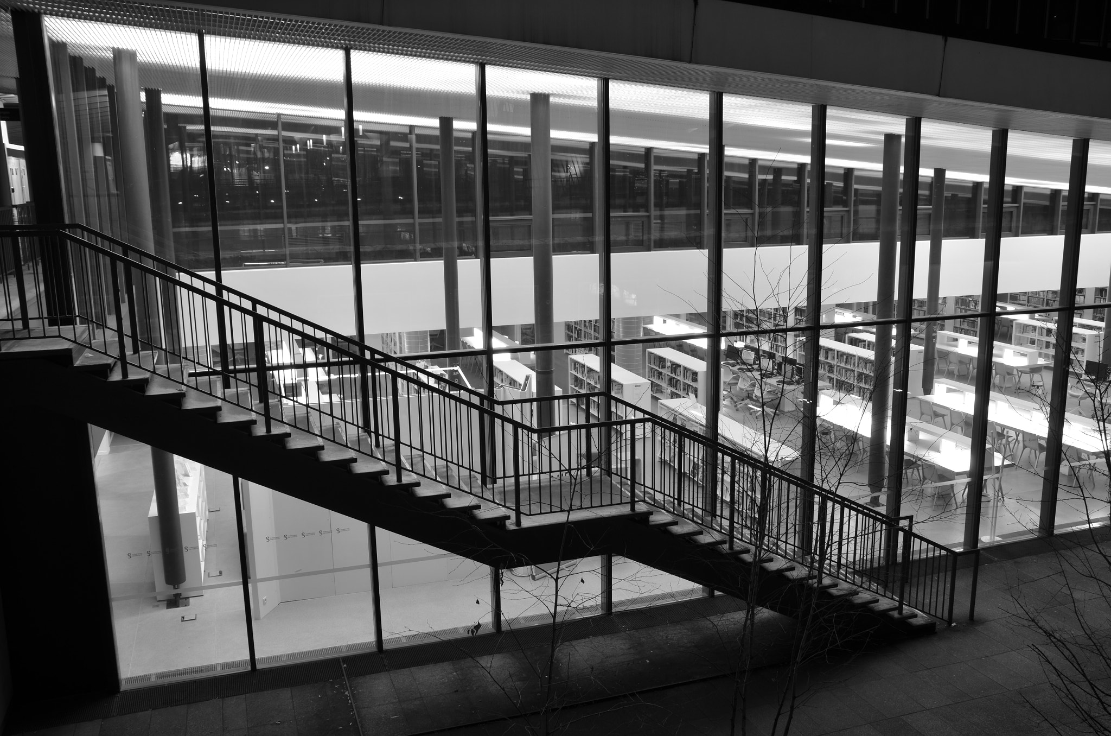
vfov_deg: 39.8
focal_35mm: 33
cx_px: 556
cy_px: 368
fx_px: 1016
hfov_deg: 57.3
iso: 100
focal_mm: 22
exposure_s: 1.3
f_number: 10
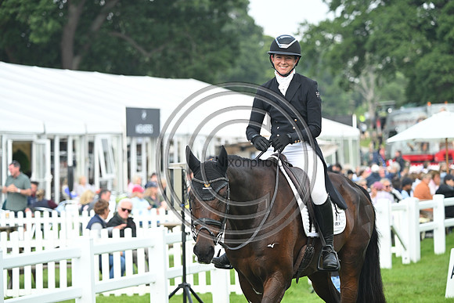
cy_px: 152
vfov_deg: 8.6
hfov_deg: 12.8
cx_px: 227
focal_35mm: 160
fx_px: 2018
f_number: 4.8
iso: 900
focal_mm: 160
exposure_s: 1/1250
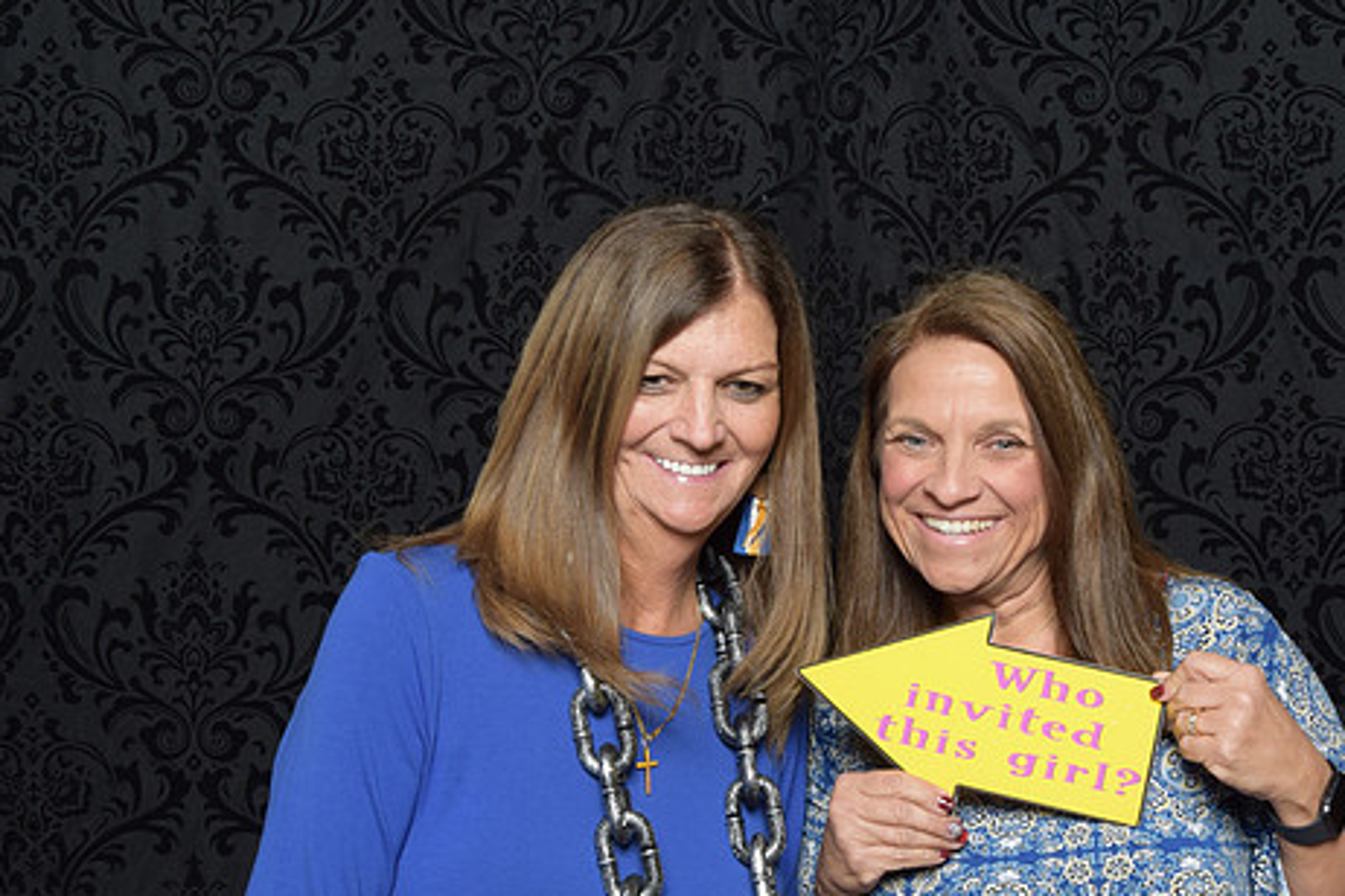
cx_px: 815
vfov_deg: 27.5
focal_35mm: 49
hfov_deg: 40.1
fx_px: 1831
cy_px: 403
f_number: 20
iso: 500
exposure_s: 1/60
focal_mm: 26
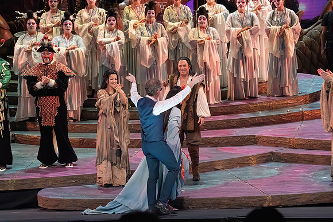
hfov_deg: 10.3
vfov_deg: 6.9
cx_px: 166
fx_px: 1850
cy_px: 111
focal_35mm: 200
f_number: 10
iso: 20000
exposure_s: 1/1000
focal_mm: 200
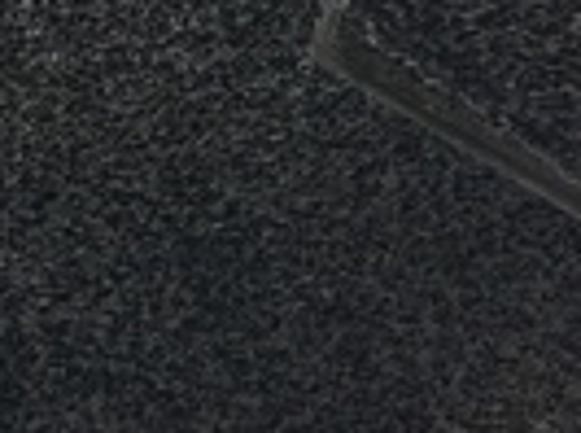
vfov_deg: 11.1
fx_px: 2176
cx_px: 4
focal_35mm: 130
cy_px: -90
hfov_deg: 15.0
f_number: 1.8
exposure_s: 1/50
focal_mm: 4
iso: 50
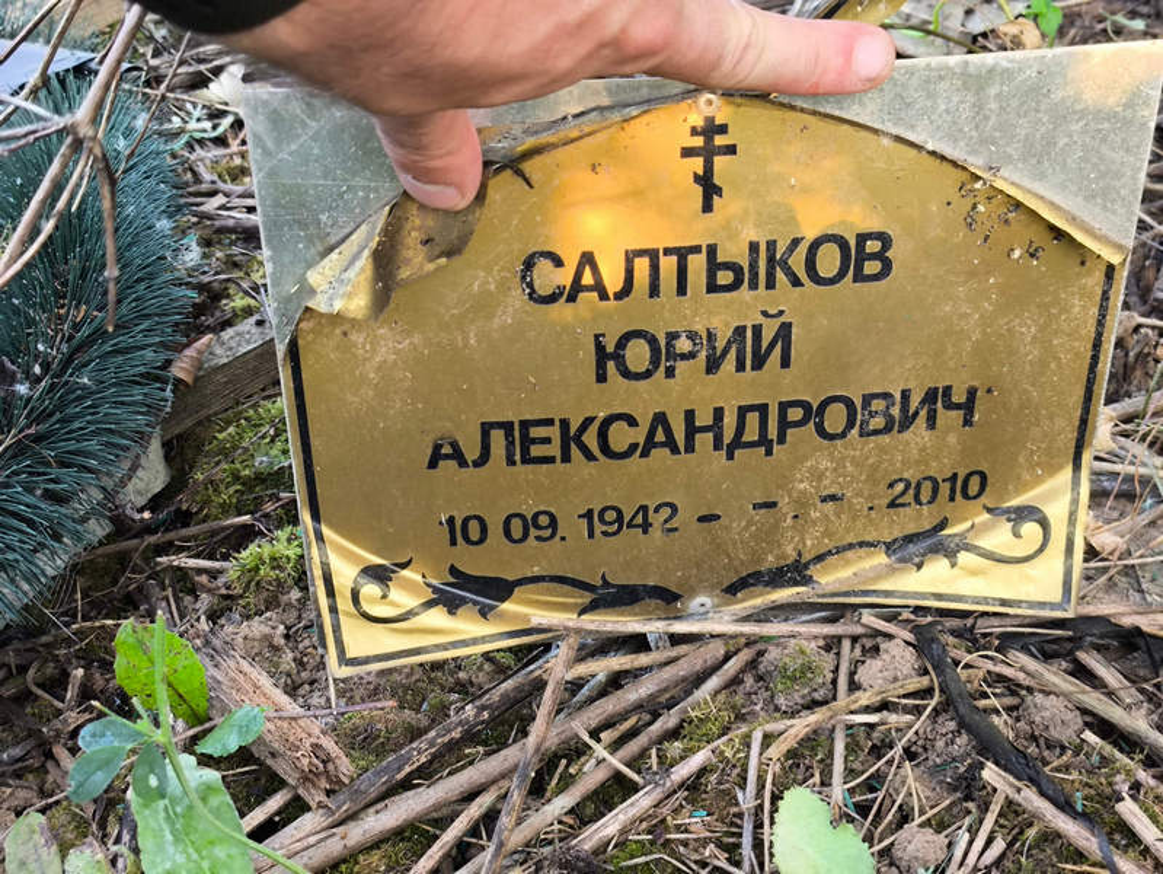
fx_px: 1681
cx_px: 582
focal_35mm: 50
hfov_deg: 38.2
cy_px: 437
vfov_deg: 29.1
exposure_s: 1/50
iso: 125
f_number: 1.7
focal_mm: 4.71
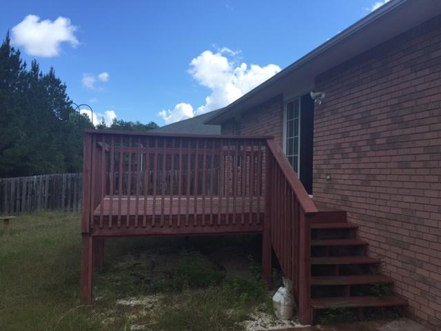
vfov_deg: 48.2
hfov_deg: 61.7
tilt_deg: +0.3
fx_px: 369
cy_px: 166
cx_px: 220
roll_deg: -2.9
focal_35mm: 29
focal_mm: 4.15
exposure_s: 1/1522
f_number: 2.2
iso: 32
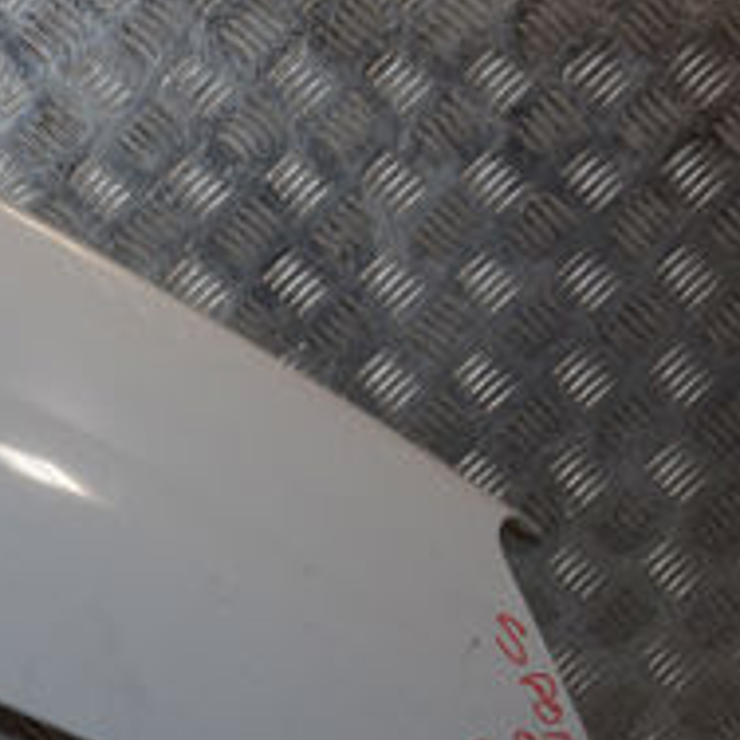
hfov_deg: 15.1
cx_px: -295
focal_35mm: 108
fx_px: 2623
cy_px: 390
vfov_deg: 16.1
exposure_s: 1/200
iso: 800
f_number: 13
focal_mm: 25
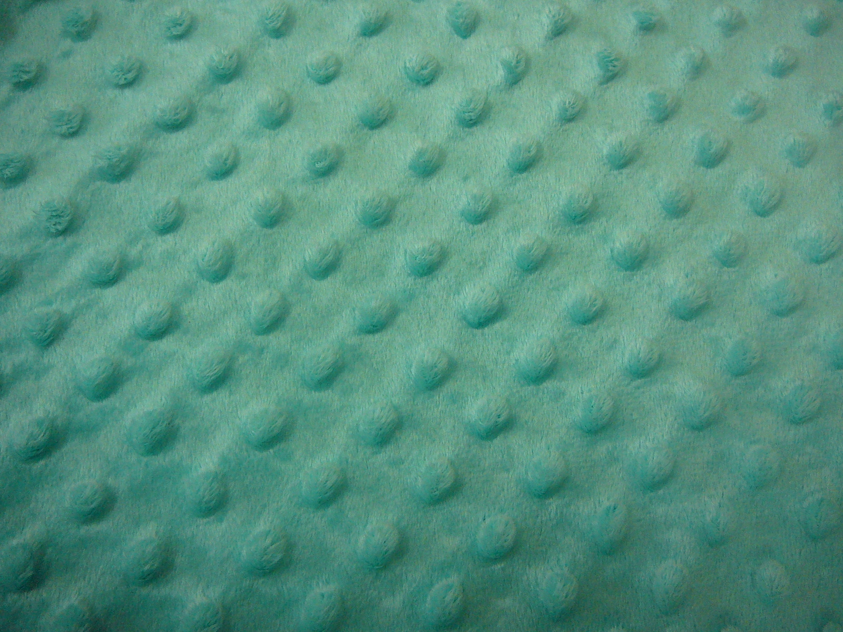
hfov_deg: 52.6
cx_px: 422
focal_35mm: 35
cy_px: 316
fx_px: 852
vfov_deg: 40.7
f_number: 2.8
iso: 200
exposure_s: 1/40
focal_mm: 5.2
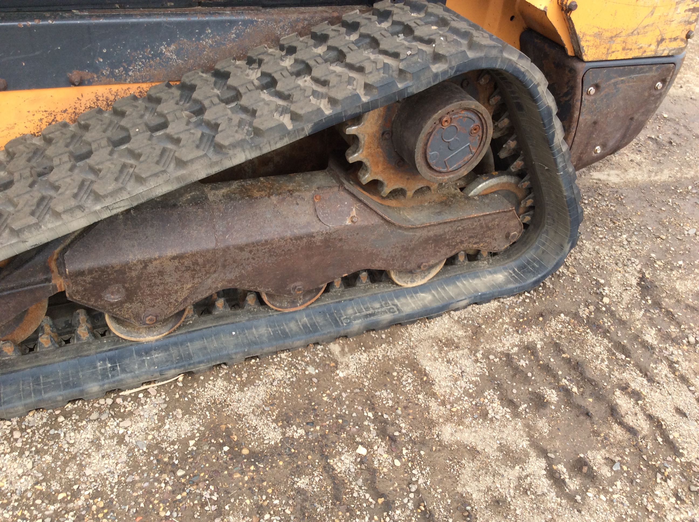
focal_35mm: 32
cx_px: 350
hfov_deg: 56.9
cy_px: 261
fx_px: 645
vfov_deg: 44.1
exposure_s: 1/374
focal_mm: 3.3
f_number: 2.4
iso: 32
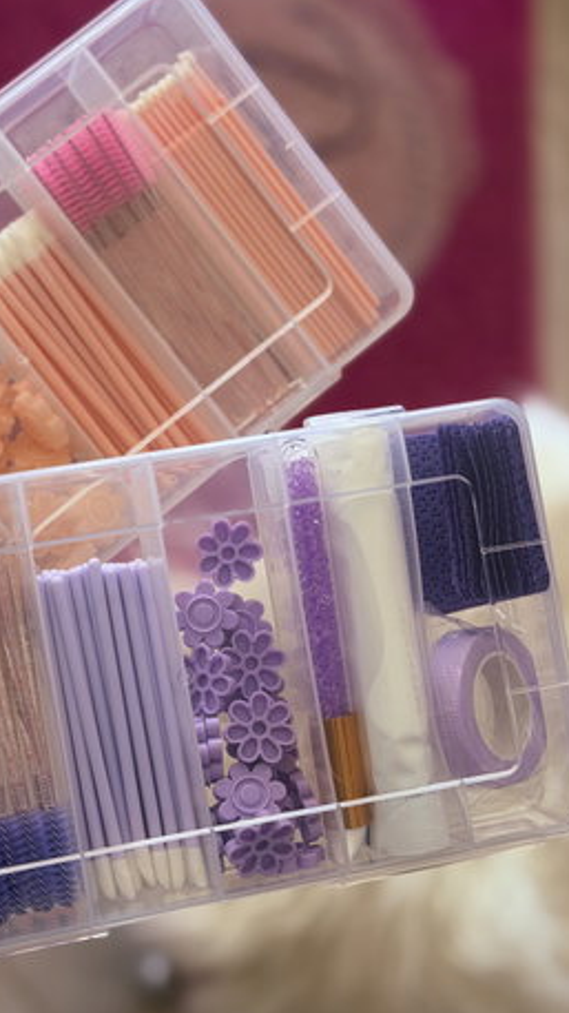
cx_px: 139
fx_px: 1636
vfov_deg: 34.4
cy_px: 529
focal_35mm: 61
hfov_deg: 19.6
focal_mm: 6.76
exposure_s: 1/121
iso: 80
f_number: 1.78
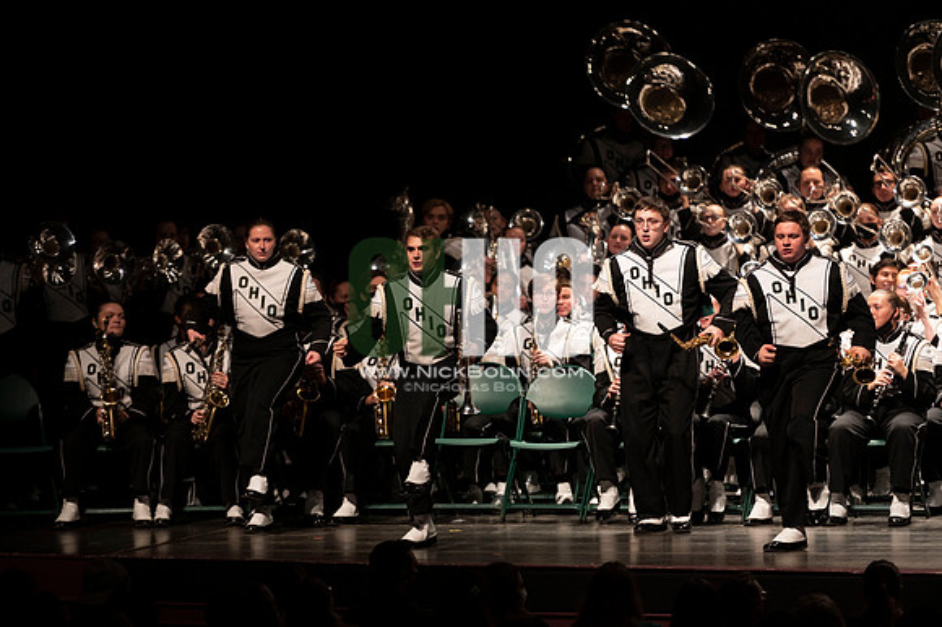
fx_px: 5230
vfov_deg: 6.9
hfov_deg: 10.3
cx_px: 471
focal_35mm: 200
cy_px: 314
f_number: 2.8
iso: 2500
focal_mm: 200
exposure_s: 1/500
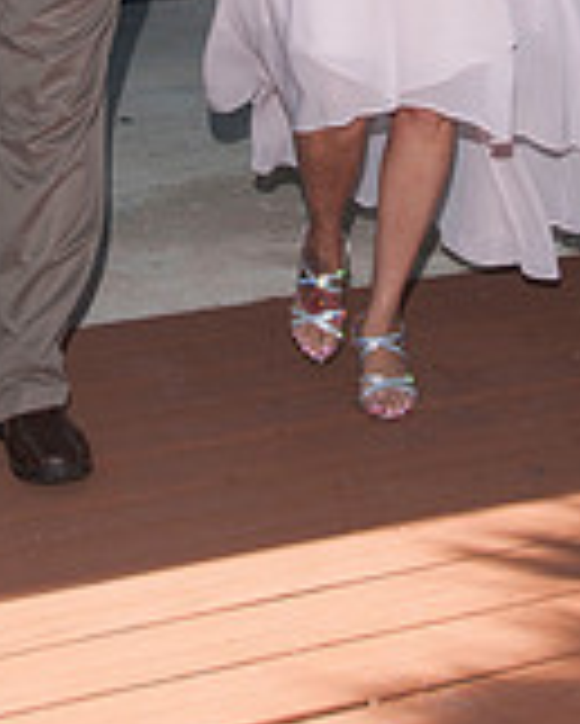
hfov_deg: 12.3
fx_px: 2701
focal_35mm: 126
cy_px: -193
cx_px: 281
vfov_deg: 14.7
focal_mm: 32
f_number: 10
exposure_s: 1/250
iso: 100
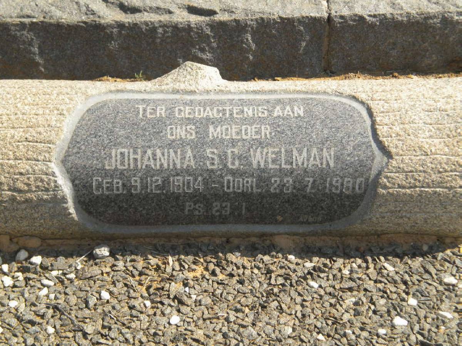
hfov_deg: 20.4
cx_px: 231
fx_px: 1281
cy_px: 173
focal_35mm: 96
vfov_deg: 15.4
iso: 147
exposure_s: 1/404
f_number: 5.7
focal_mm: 17.3
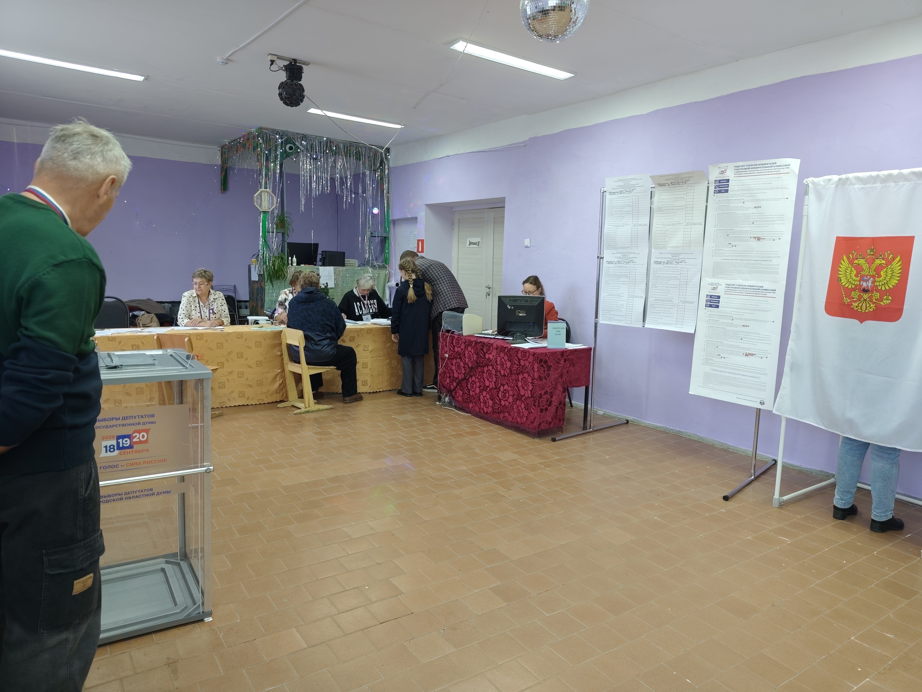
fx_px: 613
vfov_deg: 58.9
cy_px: 346
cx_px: 461
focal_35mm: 23
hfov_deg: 73.9
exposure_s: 1/50
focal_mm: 6.19
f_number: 1.65
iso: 400
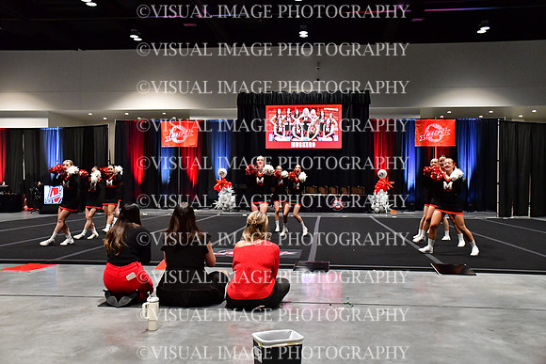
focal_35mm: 36
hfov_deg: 53.1
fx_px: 546
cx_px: 273
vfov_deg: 36.9
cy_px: 182
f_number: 4
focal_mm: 24
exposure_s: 1/400
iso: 4000
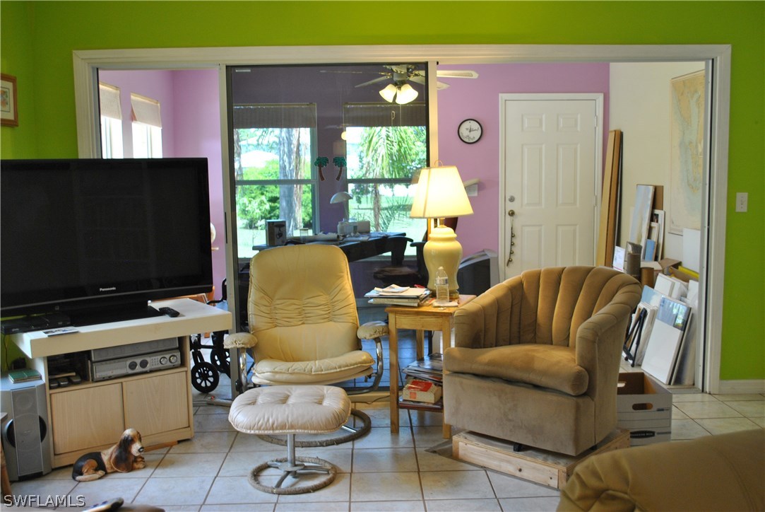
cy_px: 256
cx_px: 382
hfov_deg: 53.1
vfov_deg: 36.9
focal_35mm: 36
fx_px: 766
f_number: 4
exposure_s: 1/30
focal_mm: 24
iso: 360
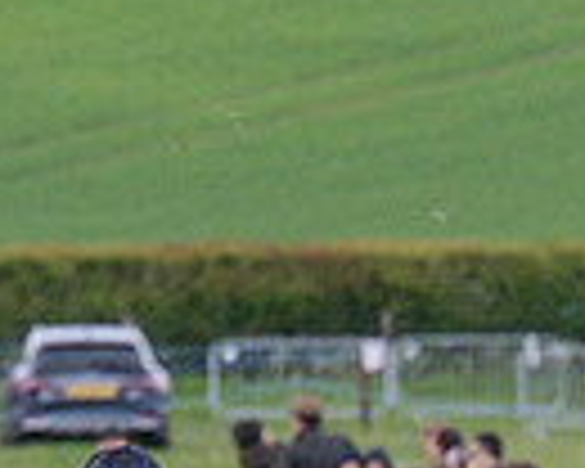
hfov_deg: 1.0
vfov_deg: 0.8
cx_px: -978
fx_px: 32740
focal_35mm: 1891
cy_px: 1300
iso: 400
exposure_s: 1/1600
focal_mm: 130
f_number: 4
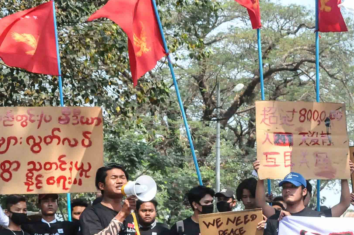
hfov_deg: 24.0
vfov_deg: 16.2
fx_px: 818
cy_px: 190
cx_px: 290
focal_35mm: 83
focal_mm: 21
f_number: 6.3
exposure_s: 1/4000
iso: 2000
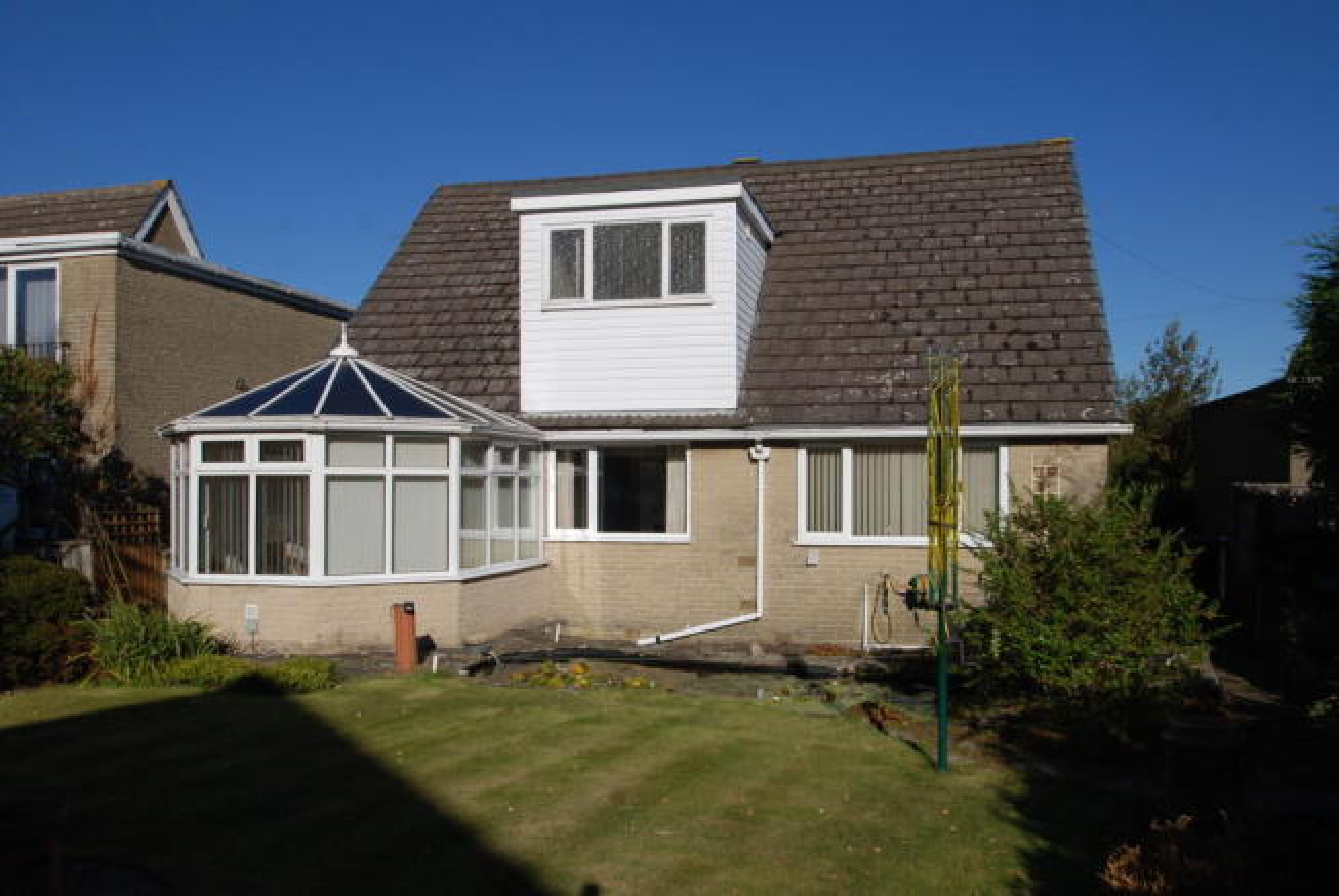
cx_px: 670
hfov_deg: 64.5
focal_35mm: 28
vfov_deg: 45.8
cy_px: 448
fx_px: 1061
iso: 100
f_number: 10
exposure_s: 1/400
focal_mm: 19
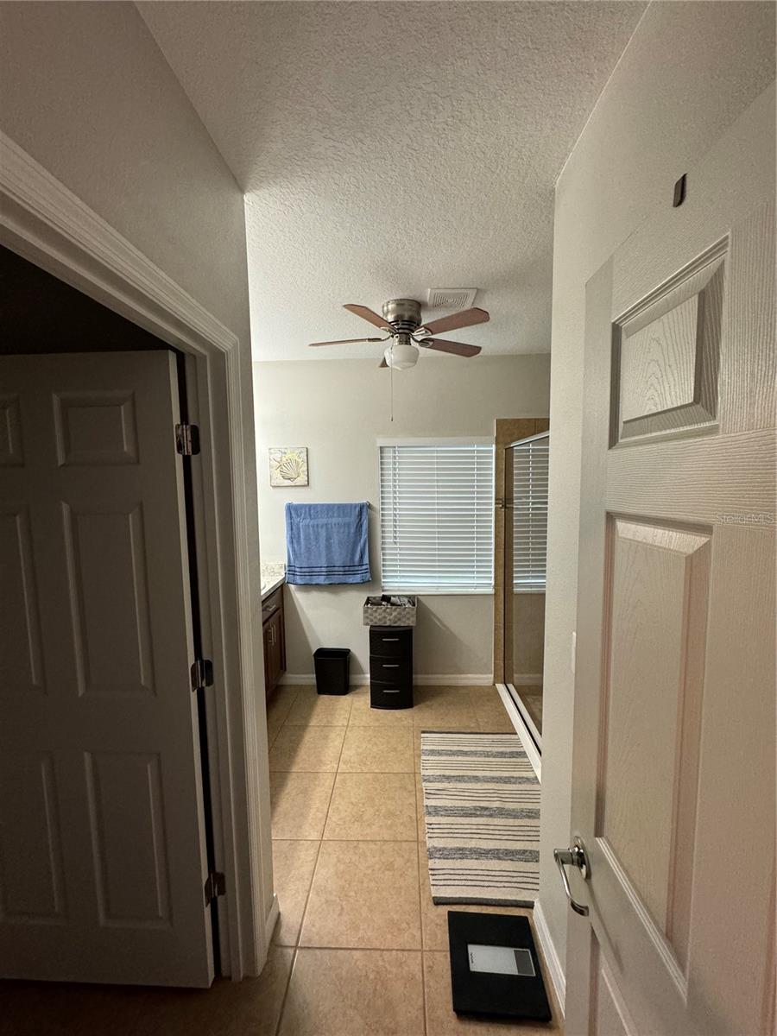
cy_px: 518
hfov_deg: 85.7
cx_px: 388
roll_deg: +1.1
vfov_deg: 102.1
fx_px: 419
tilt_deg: -5.3
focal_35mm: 14
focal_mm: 2.22
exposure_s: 1/120
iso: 250
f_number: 2.2
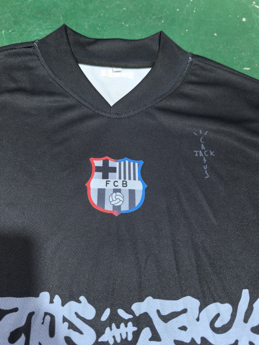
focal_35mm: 27
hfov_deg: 51.4
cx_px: 130
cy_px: 172
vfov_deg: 65.3
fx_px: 269
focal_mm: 6.98
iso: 320
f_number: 1.4
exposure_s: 1/50
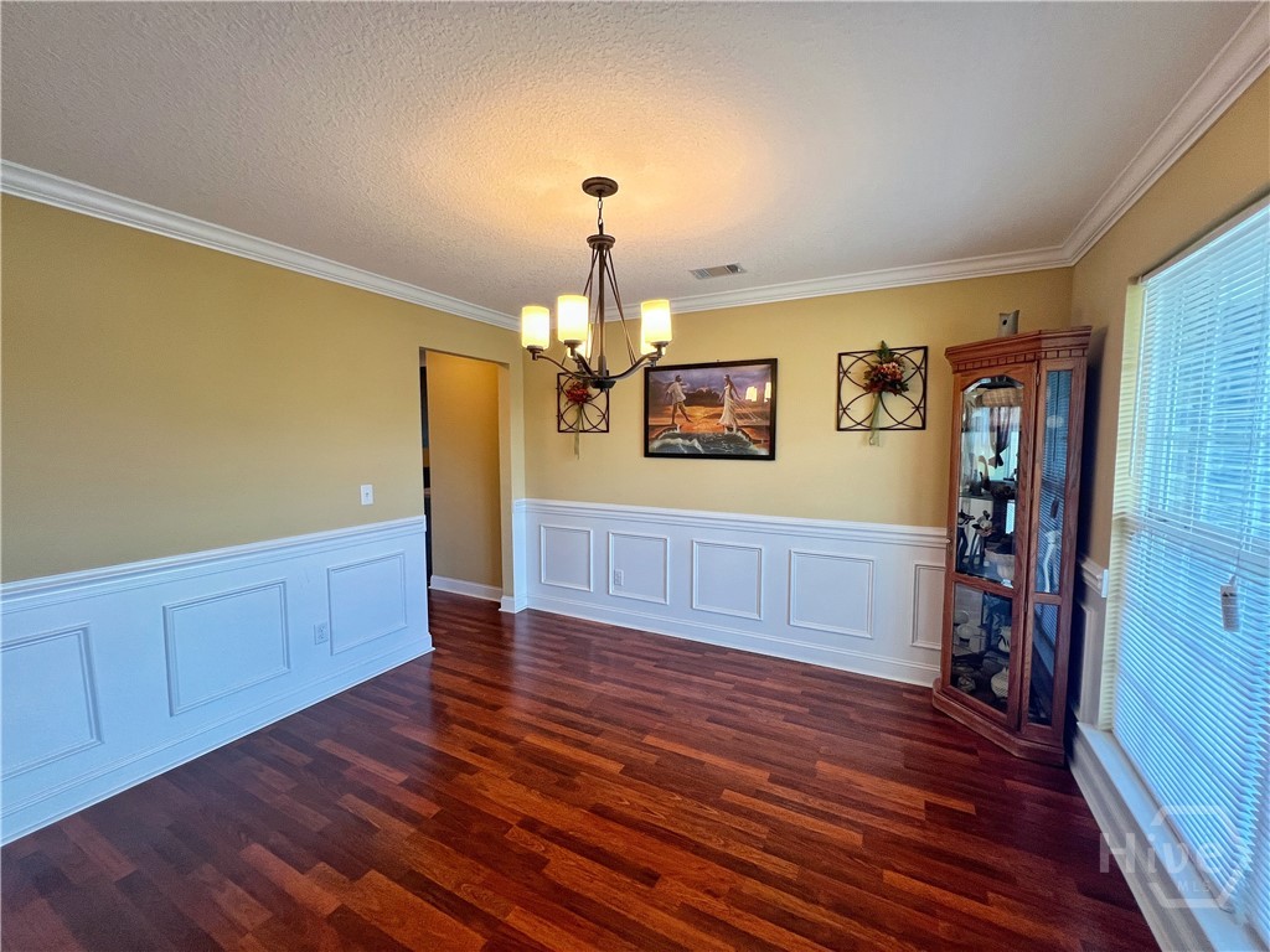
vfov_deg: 89.9
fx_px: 477
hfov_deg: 106.2
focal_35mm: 13
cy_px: 476
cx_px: 635
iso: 200
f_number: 1.8
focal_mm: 1.57
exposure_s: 1/120
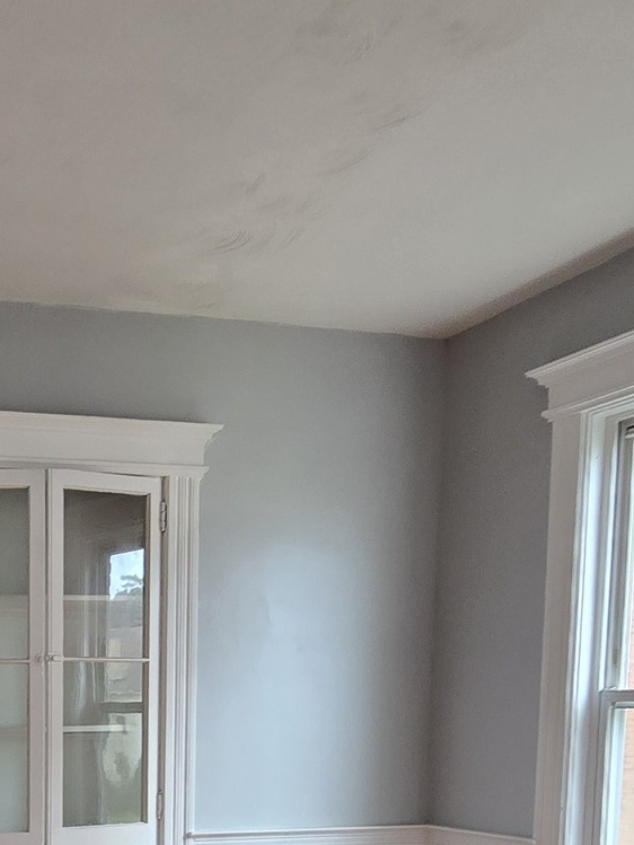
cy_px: 801
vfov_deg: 41.9
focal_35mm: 40
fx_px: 977
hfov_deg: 32.1
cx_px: -47
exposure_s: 1/60
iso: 64
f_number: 2.2
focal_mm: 2.2
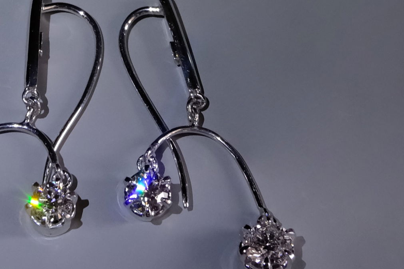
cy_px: 137
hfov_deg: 41.7
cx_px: 109
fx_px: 516
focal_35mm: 46
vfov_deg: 29.2
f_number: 7.1
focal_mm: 19.2
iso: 1600
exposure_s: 1/8
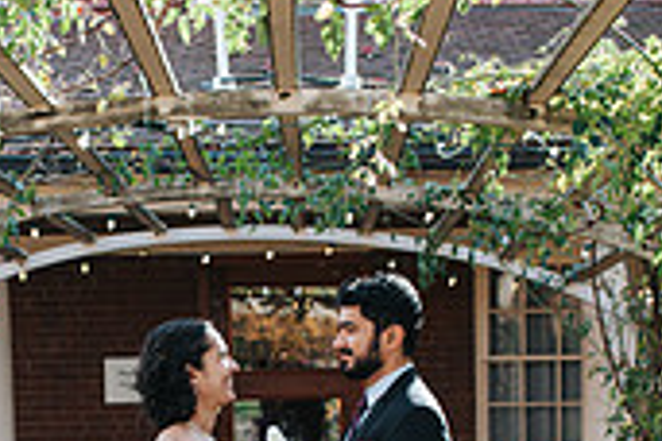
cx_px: 275
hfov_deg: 22.1
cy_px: 472
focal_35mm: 92
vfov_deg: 14.6
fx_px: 1692
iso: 250
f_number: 3.2
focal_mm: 35
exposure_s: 1/320
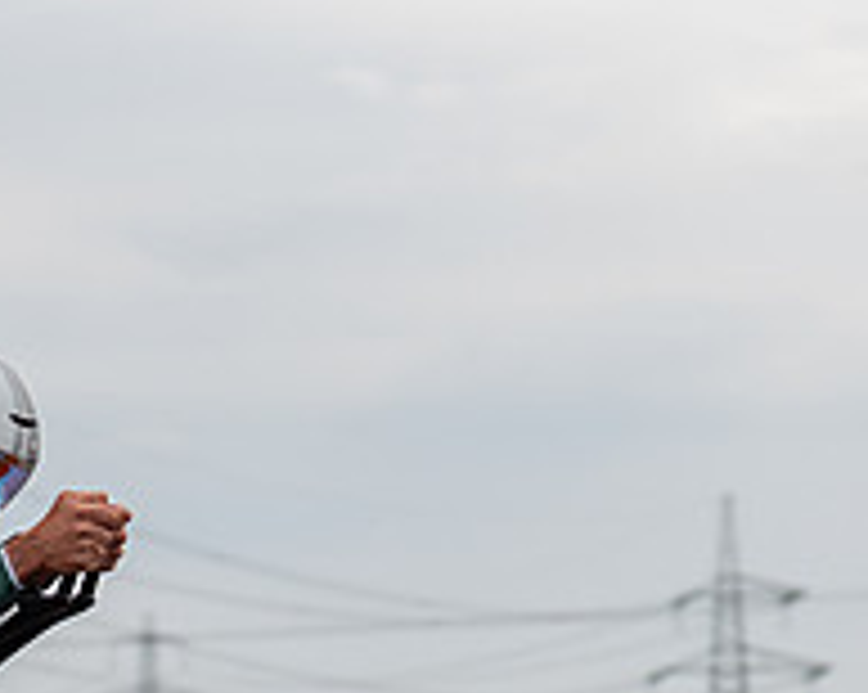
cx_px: -131
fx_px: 5620
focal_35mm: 219
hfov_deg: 8.7
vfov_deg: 7.0
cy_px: 617
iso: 500
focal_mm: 70
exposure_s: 1/800
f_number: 3.2
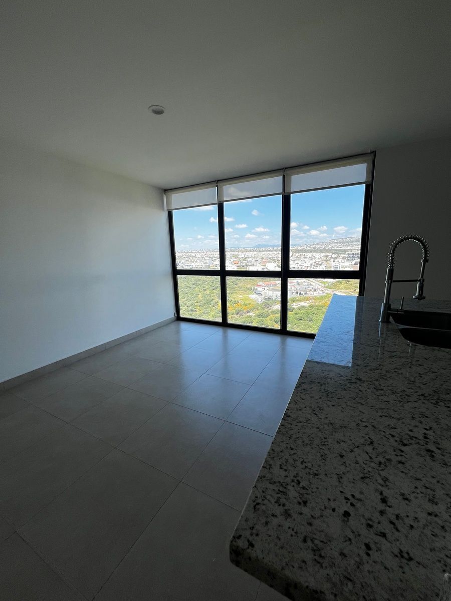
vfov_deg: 106.2
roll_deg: +1.4
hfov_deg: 89.9
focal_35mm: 13
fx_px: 226
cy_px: 300
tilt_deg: -10.3
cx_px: 226
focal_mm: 1.57
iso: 32
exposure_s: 1/713
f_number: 1.8
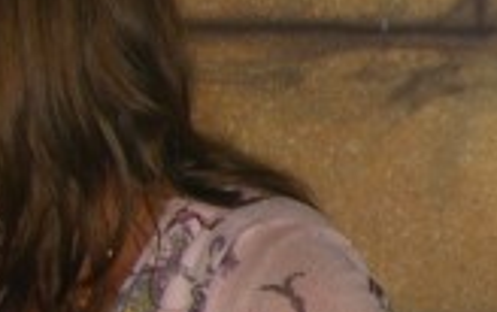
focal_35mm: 147
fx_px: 1994
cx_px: 888
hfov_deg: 12.9
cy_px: 264
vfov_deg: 8.9
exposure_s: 1/60
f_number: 2.8
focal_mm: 7.9
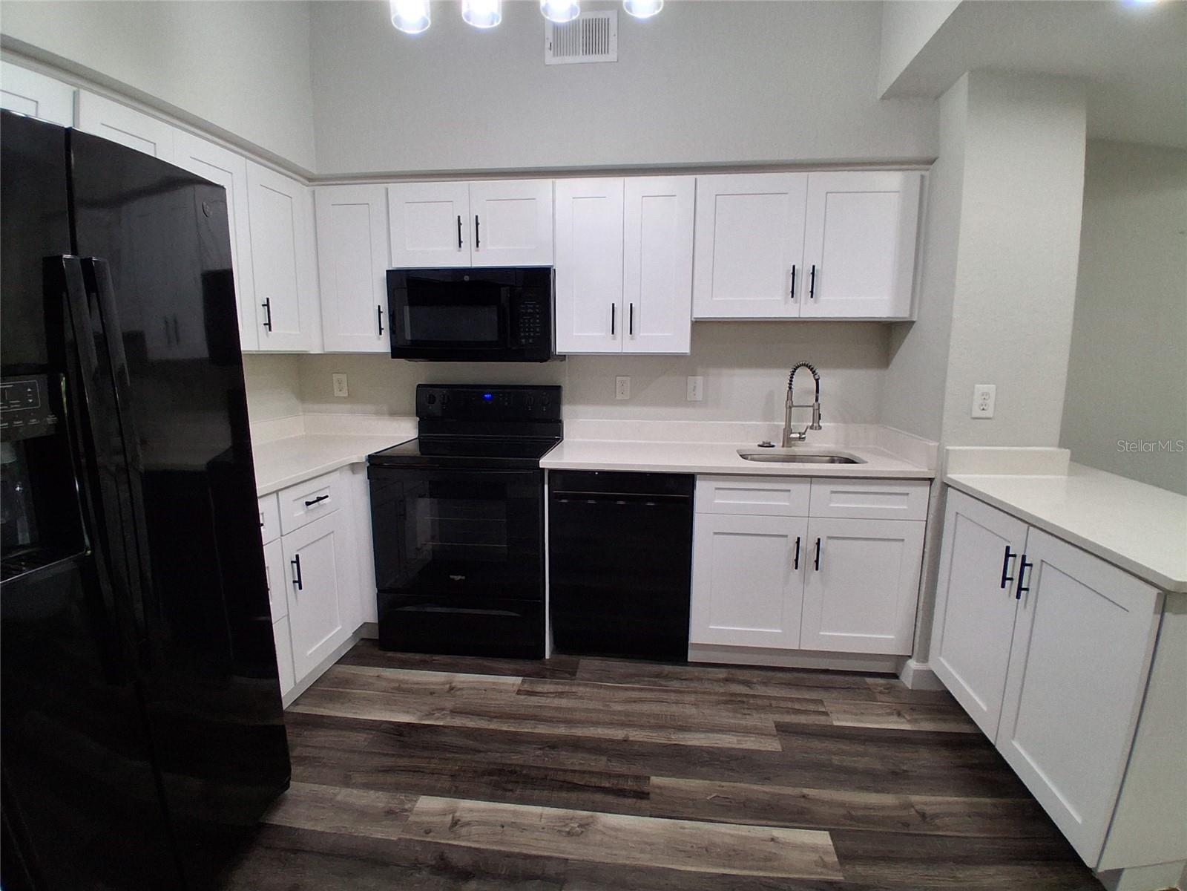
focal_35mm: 17
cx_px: 594
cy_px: 446
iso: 160
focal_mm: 1.4
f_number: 2.2
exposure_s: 1/40
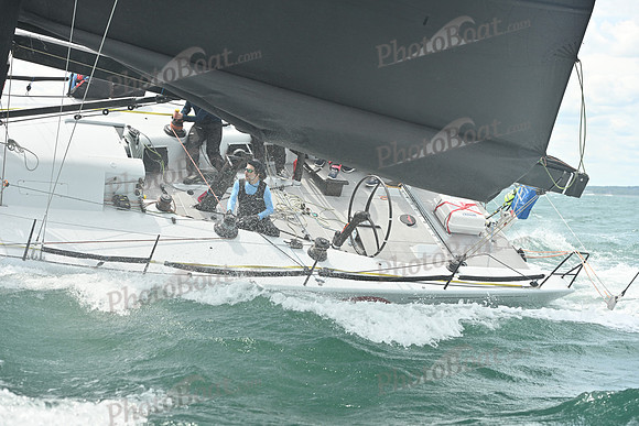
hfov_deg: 28.8
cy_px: 213
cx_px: 320
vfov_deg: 19.5
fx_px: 1243
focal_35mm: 70
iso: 250
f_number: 5
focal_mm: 70
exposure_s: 1/1250
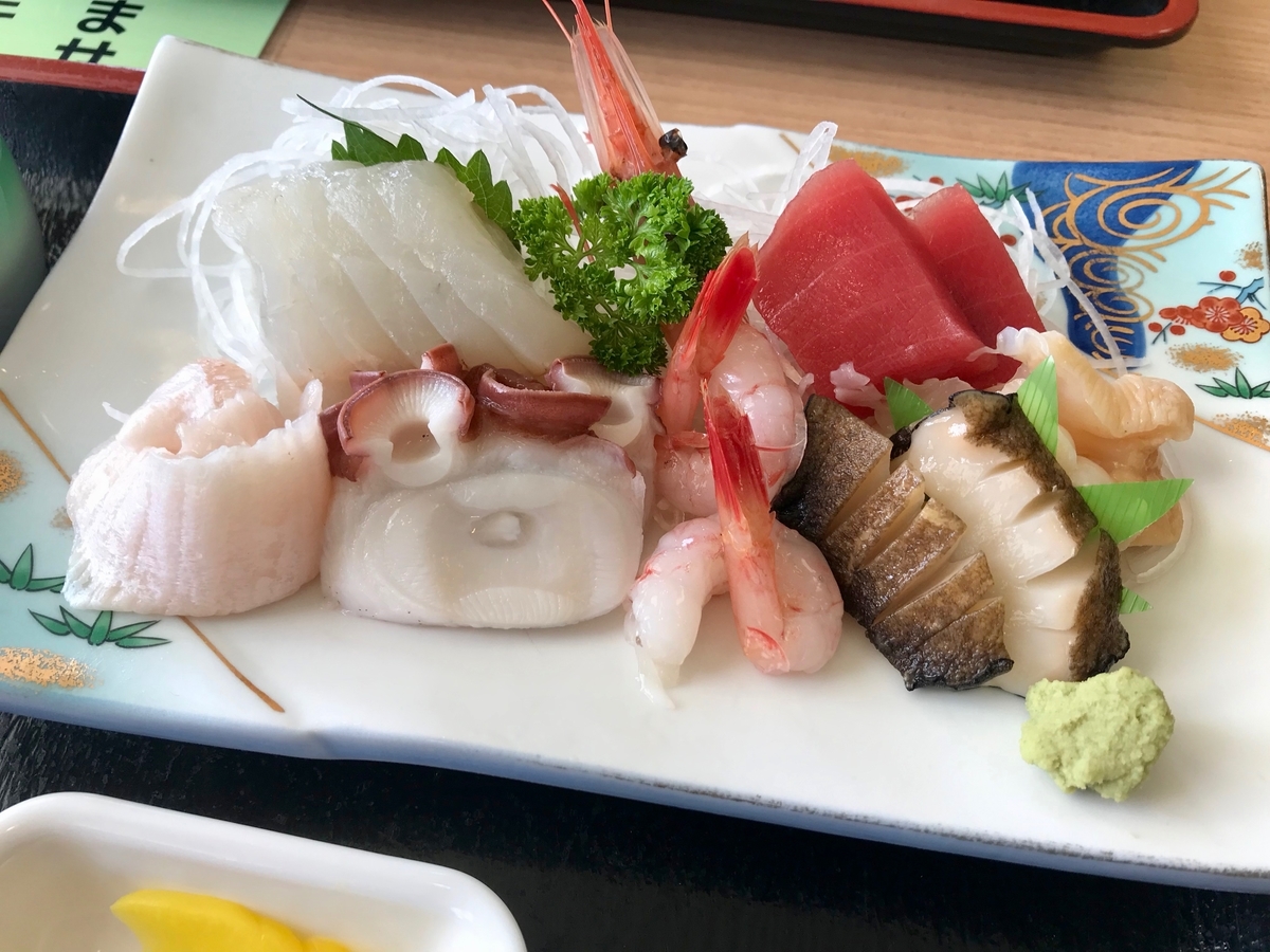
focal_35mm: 28
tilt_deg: -57.9
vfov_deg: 49.7
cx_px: 635
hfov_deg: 63.4
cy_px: 476
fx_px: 1027
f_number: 1.8
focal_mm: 3.99
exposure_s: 1/120
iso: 20
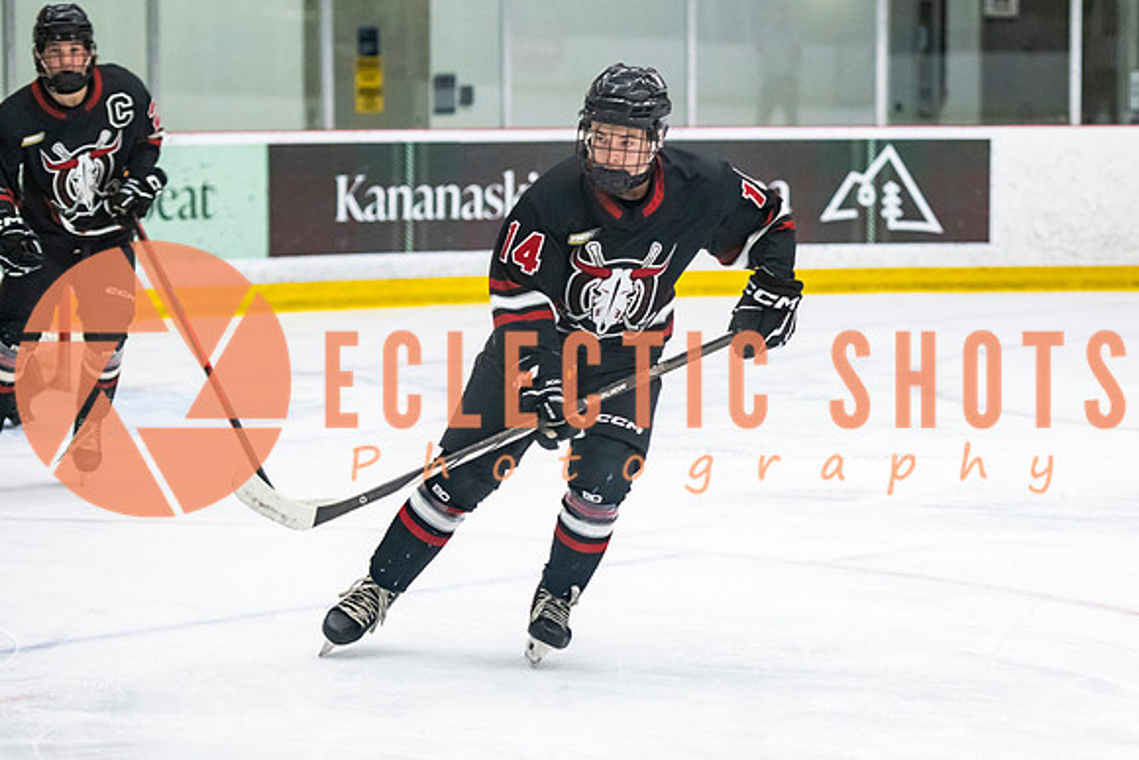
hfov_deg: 14.2
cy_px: 418
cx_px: 732
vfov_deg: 9.5
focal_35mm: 144
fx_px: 4564
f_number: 3.2
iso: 2500
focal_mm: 102
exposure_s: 1/800
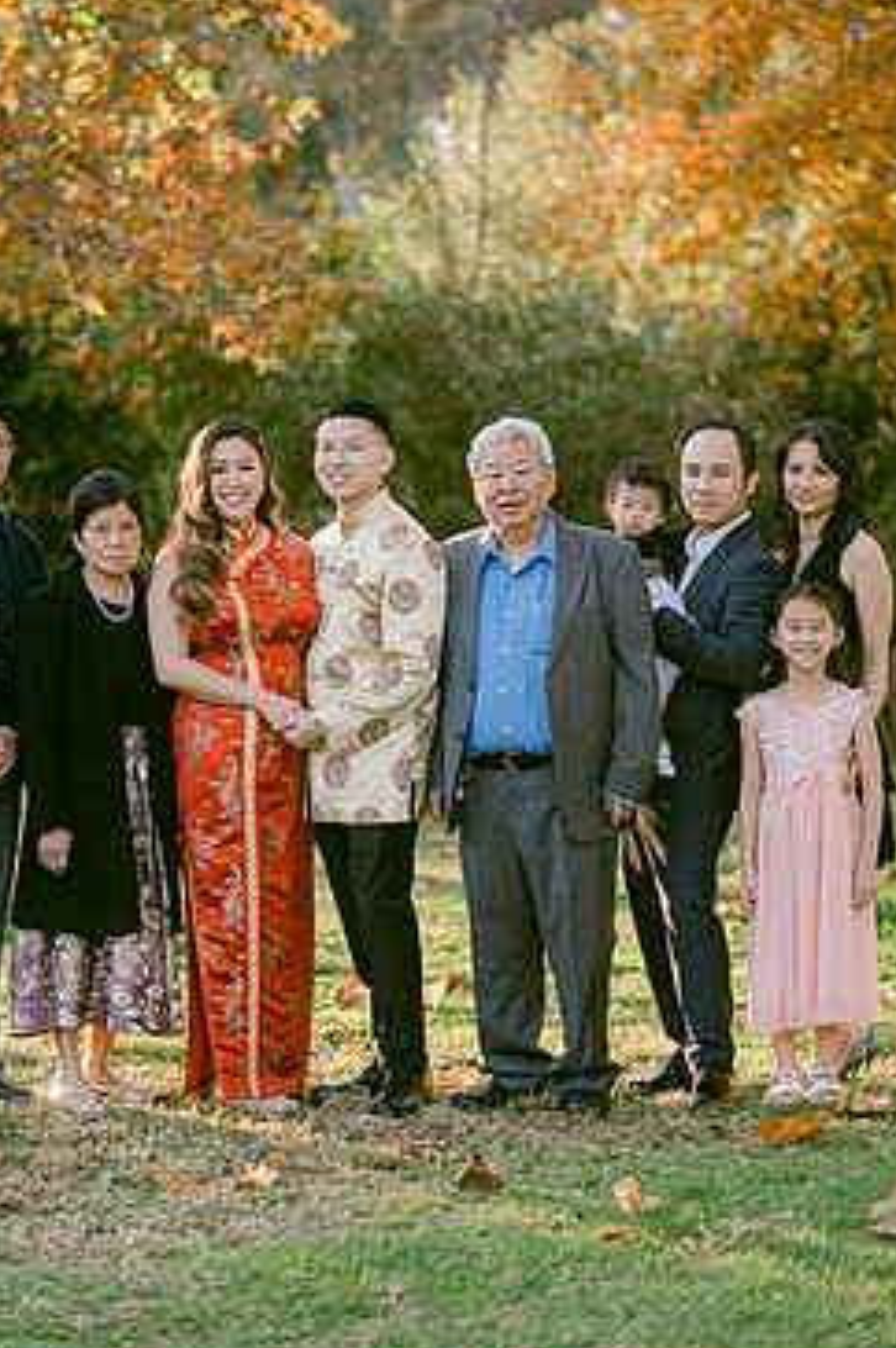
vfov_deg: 19.5
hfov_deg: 13.0
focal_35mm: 105
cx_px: 365
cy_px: 578
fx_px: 3927
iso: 200
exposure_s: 1/500
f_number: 2
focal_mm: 85
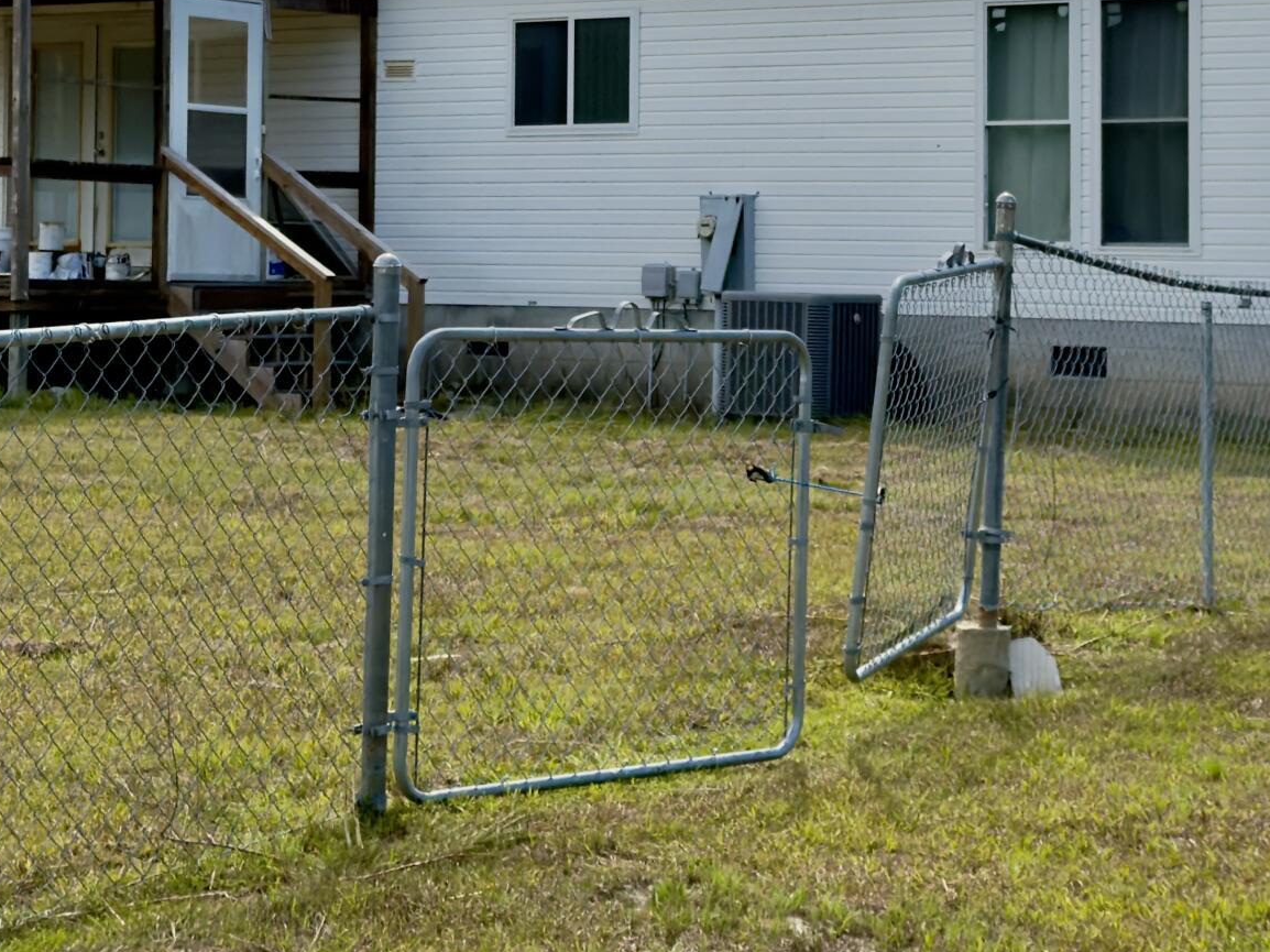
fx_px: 3338
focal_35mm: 91
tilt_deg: +1.3
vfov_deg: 16.1
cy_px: 150
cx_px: 667
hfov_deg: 21.5
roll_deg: -0.4
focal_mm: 6.76
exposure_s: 1/7752
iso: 64
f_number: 1.78
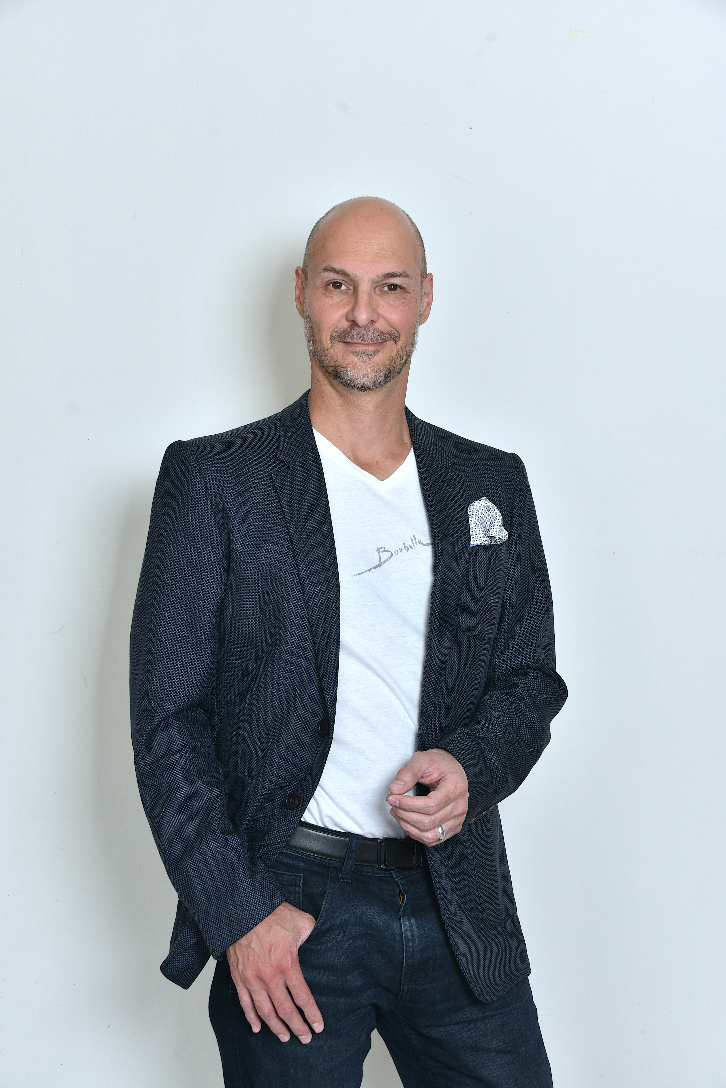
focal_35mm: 52
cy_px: 544
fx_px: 1571
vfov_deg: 38.2
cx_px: 363
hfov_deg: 26.0
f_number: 6.3
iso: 250
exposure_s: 1/125
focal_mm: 52
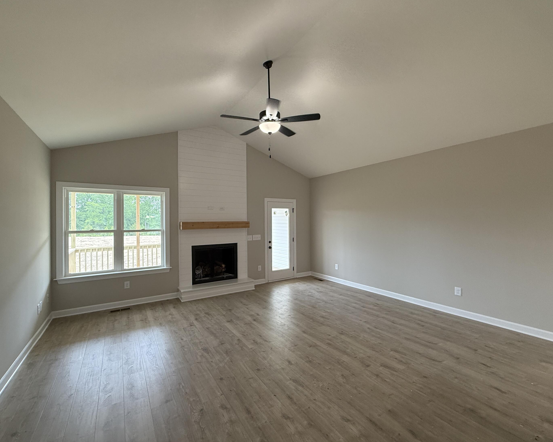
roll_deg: +0.4
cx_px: 267
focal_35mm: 15
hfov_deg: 96.8
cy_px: 219
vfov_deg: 84.0
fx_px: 245
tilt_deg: +1.1
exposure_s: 1/120
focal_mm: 2.22
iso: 200
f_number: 2.2
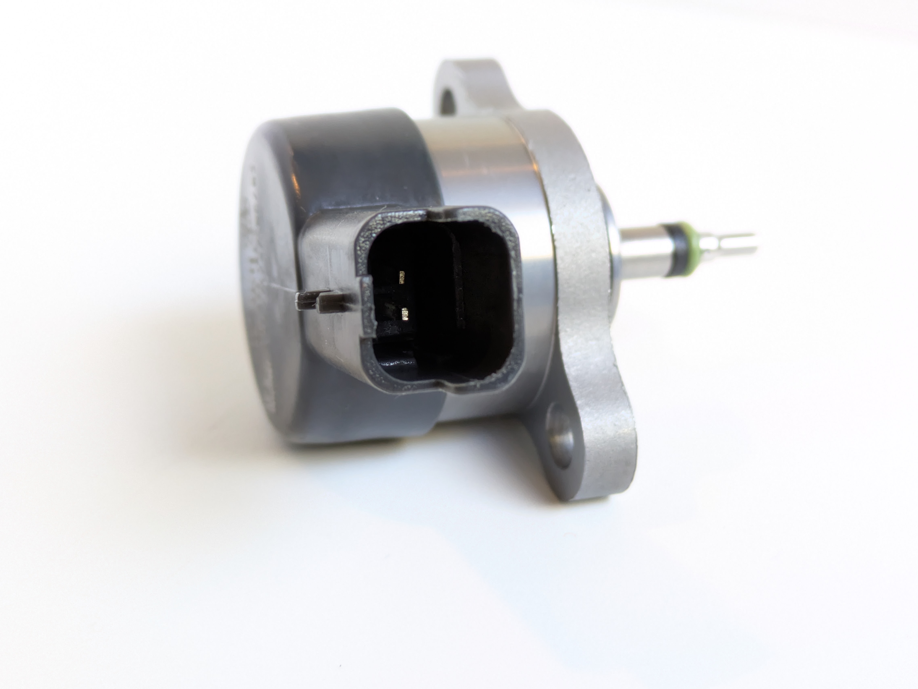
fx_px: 1379
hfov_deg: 36.8
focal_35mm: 52
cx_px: 464
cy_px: 345
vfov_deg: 28.0
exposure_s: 1/50
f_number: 1.89
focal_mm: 5.43
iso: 486
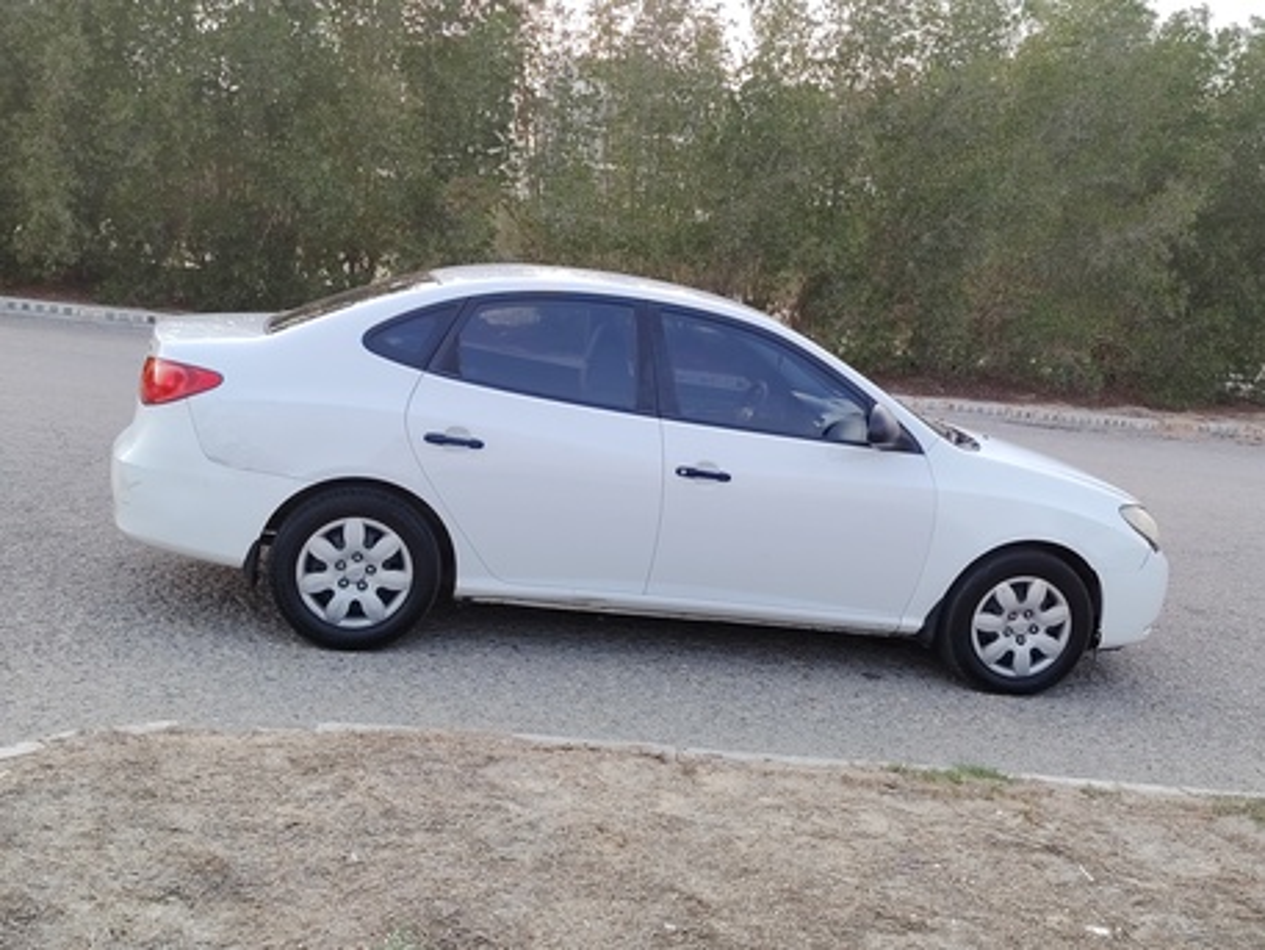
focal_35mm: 37
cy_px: 475
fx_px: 1352
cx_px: 632
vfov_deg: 38.7
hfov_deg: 50.1
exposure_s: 1/107
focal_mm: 5.25
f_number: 1.75
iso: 100
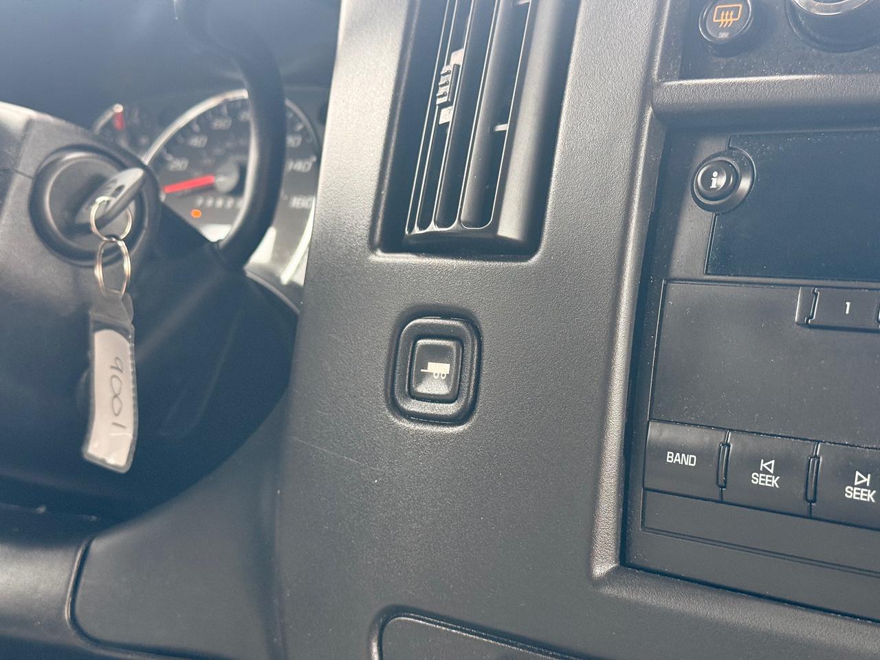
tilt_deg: -7.5
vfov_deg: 30.3
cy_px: 330
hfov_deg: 39.7
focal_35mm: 48
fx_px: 1220
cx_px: 440
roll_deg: -1.3
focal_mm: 6.76
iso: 250
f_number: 1.78
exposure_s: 1/44
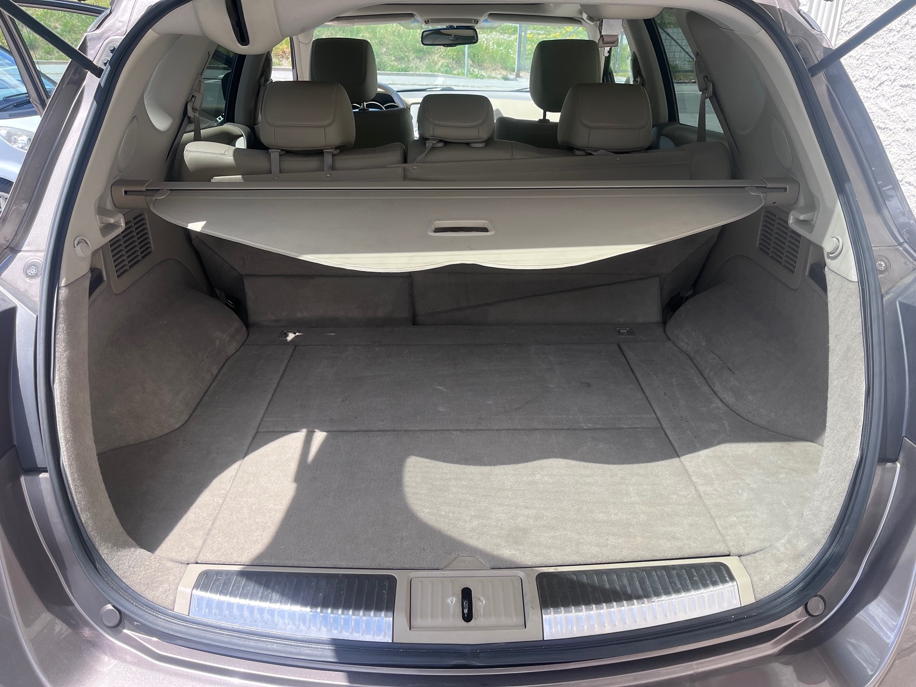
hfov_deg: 67.3
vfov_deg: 53.1
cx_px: 458
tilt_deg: -25.1
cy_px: 344
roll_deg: -1.3
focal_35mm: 26
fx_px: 688
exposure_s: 1/787
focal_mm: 5.1
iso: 50
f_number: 1.6
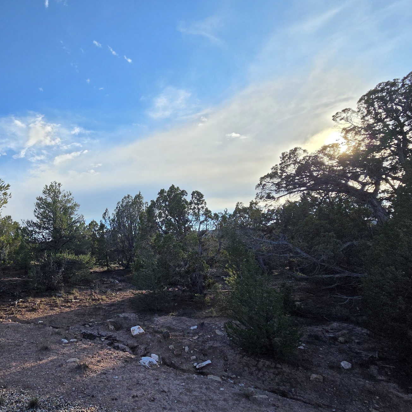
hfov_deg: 75.8
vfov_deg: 80.5
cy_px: 224
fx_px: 242
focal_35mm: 18
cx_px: 111
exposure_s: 1/4021
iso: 100
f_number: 2.2
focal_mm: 2.2
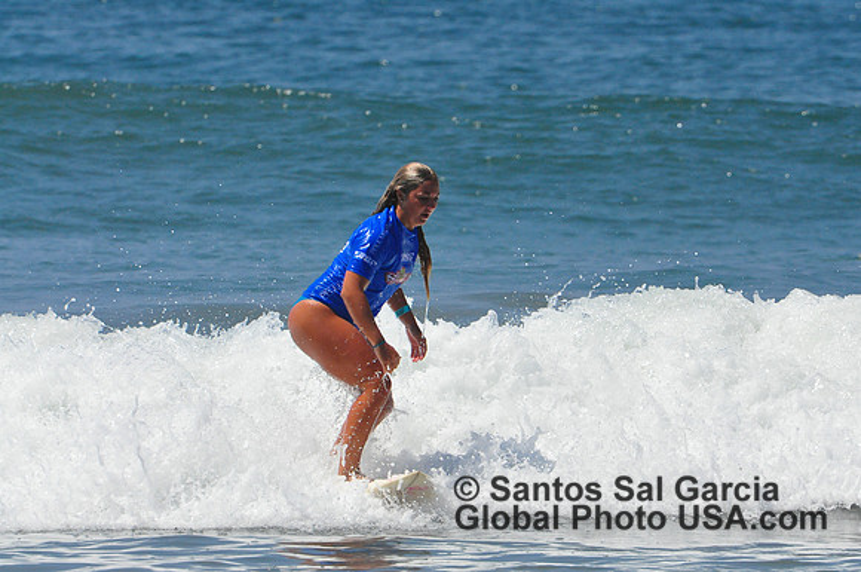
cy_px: 286
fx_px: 19704
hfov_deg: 2.5
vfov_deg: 1.7
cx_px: 430
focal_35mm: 825
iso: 1250
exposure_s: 1/2000
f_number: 14
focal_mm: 550
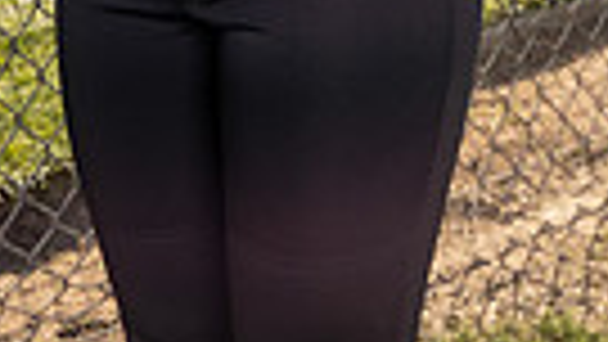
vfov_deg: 6.7
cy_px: -634
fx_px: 2693
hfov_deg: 12.9
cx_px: 239
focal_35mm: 167
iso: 125
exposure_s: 1/250
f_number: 8
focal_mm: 48
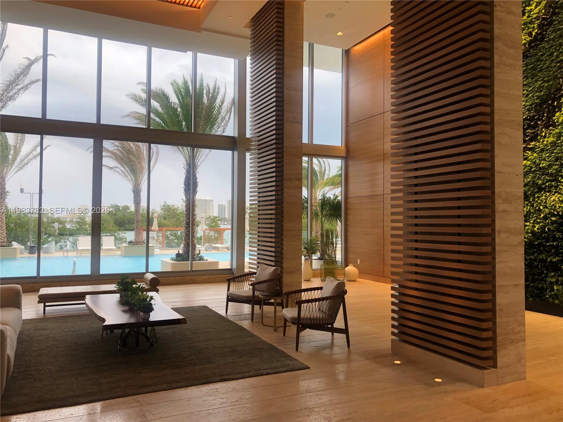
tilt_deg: +2.3
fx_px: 455
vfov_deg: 49.7
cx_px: 282
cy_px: 211
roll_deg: +0.1
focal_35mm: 28
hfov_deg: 63.4
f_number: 1.8
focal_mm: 3.99
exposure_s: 1/120
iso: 32
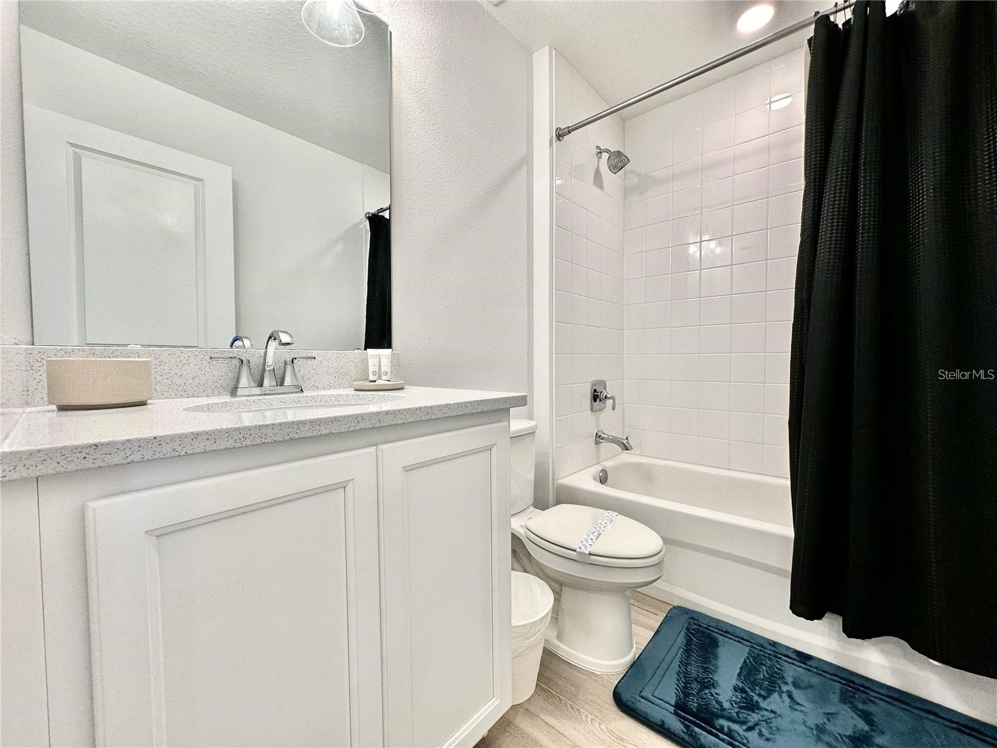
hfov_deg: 102.1
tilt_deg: -1.7
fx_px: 403
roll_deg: -0.1
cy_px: 374
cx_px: 498
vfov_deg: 85.7
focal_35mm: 14
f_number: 2.2
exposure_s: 1/120
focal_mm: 2.22
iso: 100
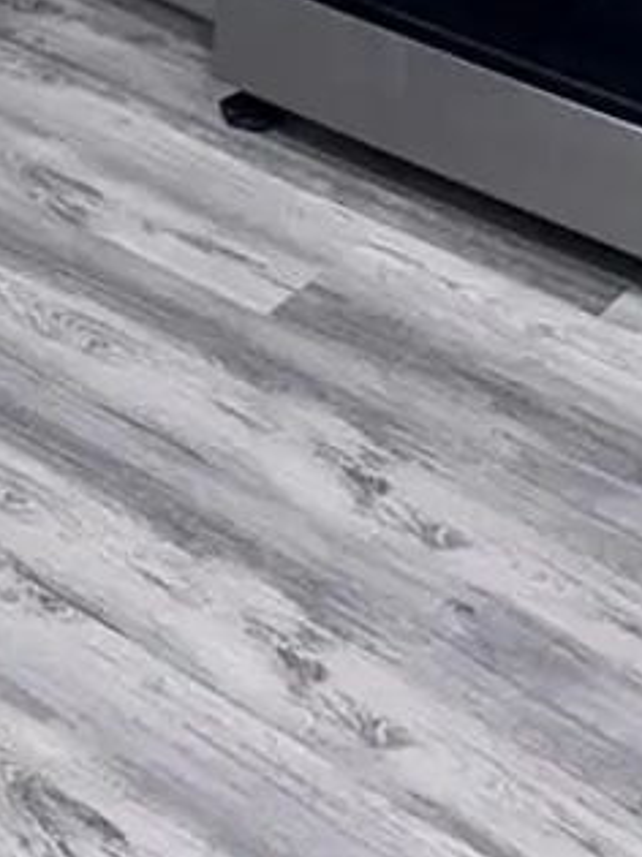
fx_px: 2574
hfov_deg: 13.8
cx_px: -114
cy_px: -896
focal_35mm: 104
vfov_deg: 15.1
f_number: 1.78
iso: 125
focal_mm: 6.76
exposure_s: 1/120
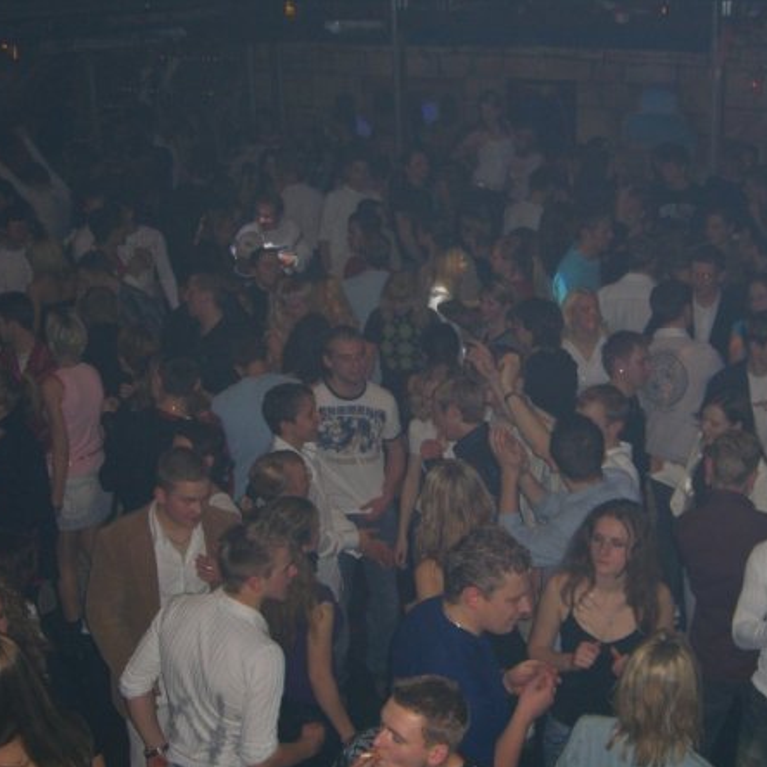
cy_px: 385
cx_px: 442
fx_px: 1379
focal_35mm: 55
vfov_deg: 31.1
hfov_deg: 31.0
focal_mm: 9.5
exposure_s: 1/60
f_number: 3.1
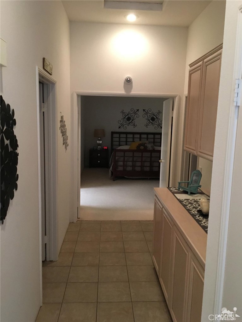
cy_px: 161
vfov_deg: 61.7
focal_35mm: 29
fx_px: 270
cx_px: 121
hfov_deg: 48.2
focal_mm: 4.15
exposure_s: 1/30
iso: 160
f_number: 2.2
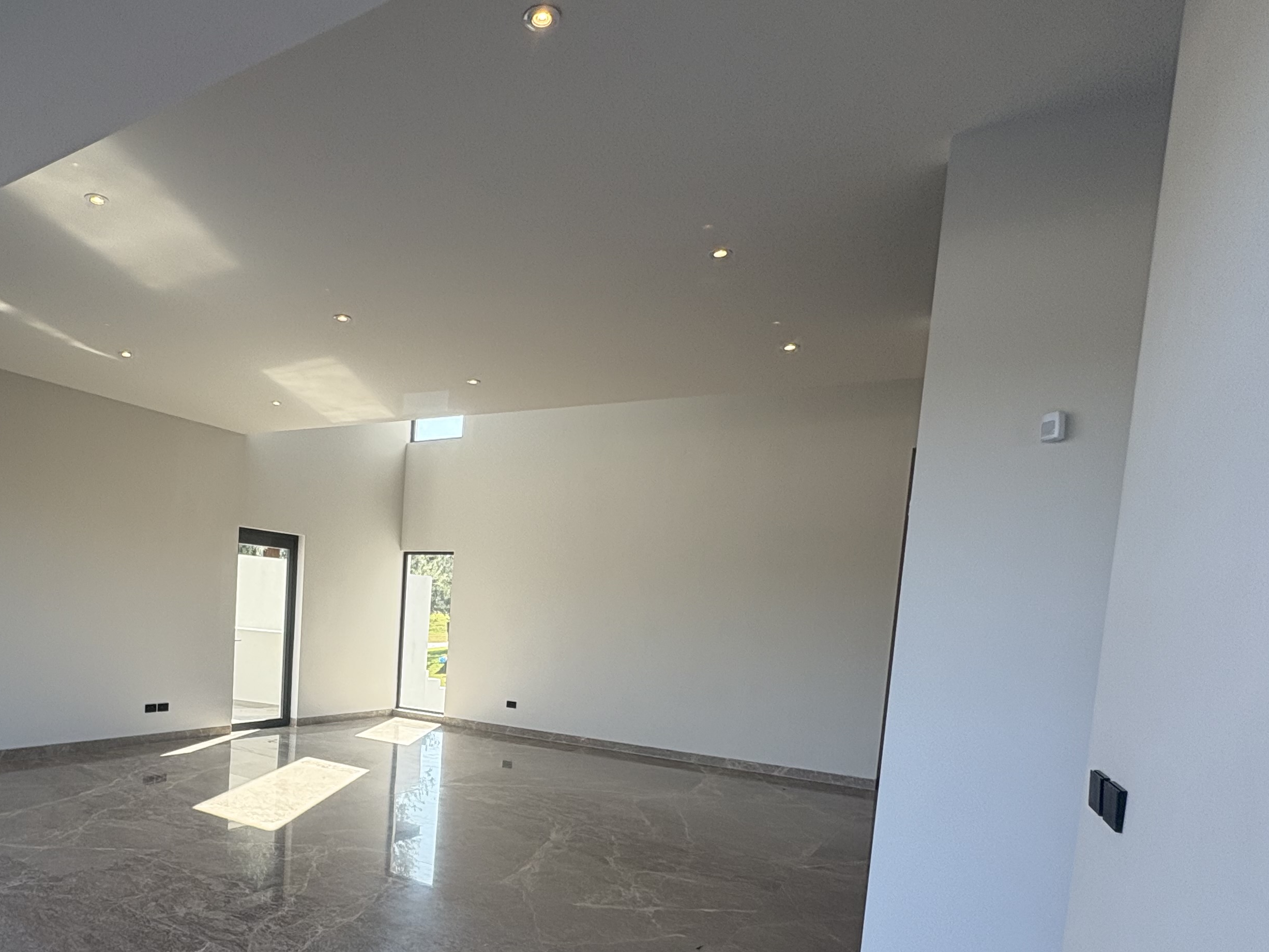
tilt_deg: -4.2
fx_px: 843
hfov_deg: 71.0
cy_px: 682
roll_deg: -2.4
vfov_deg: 56.7
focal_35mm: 23
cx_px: 390
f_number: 2.2
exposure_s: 1/428
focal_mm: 2.22
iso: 64
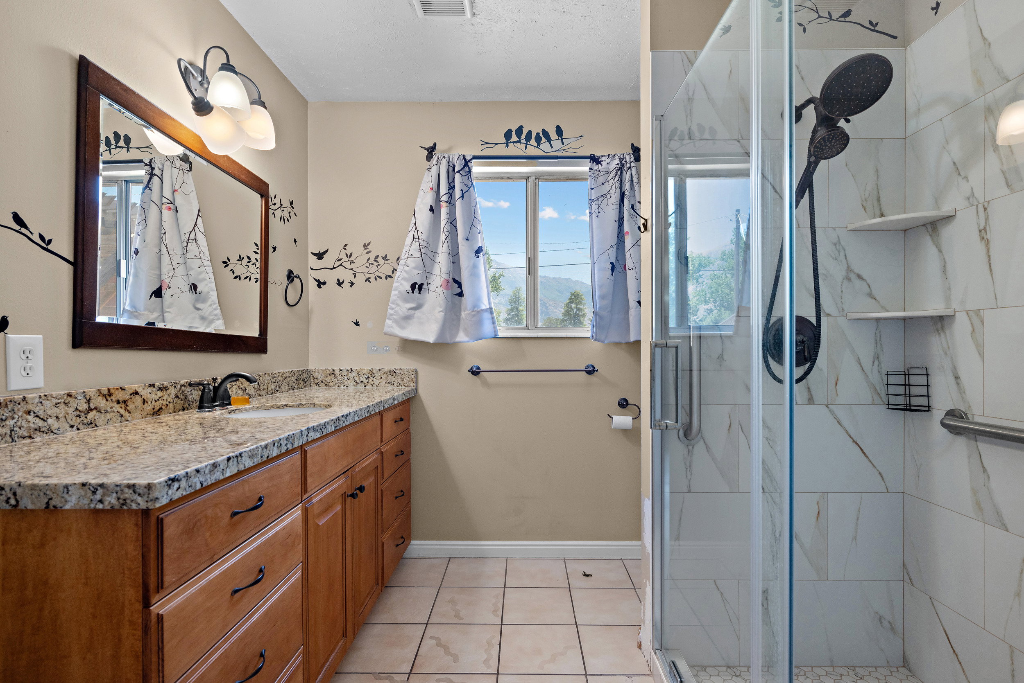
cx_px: 512
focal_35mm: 17
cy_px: 342
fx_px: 484
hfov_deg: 93.3
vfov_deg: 70.5
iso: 500
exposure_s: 1/4
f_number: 8
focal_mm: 17
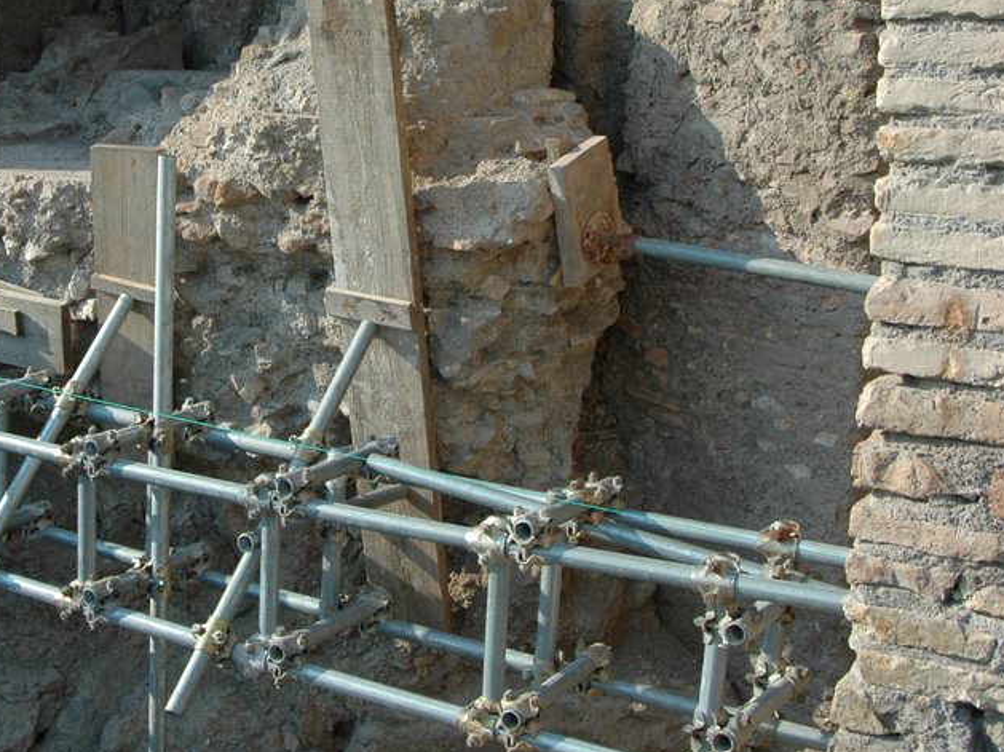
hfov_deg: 34.7
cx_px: 342
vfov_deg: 26.4
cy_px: 268
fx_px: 1594
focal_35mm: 55
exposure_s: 1/250
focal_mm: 24
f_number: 8
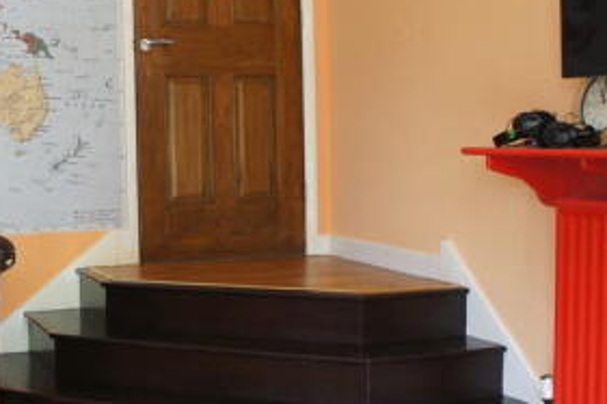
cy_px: 201
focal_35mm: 63
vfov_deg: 21.5
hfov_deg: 31.0
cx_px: 112
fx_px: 1062
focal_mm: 18
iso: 320
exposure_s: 1/30
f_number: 3.5
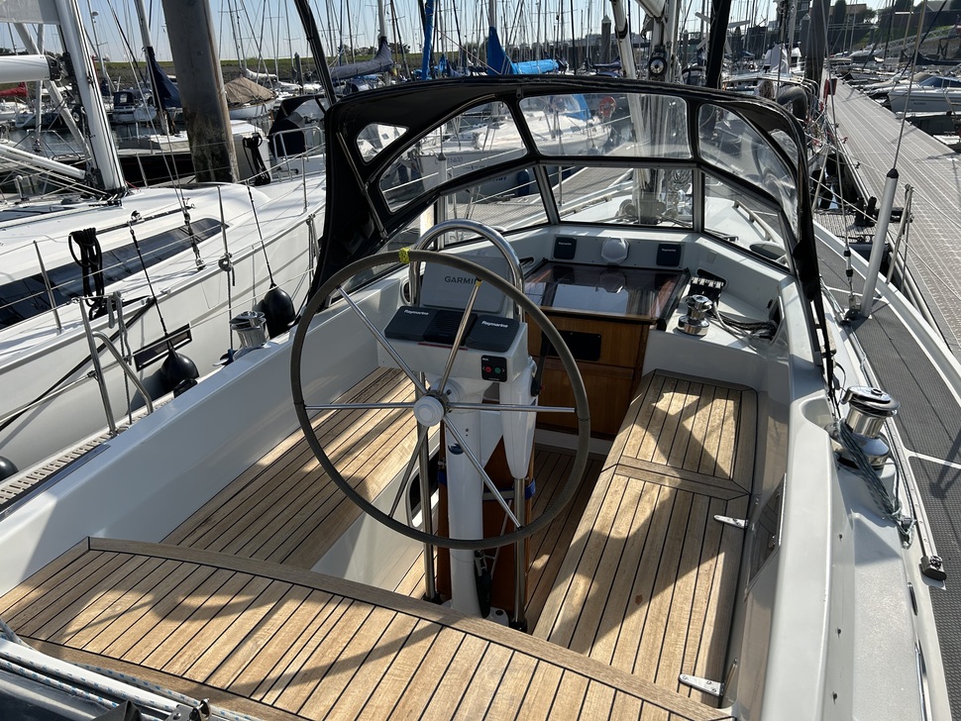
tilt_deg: -22.4
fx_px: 722
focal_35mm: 26
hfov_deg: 67.3
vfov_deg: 53.1
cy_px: 360
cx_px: 480
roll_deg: +4.4
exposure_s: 1/5587
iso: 50
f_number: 1.5
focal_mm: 5.7
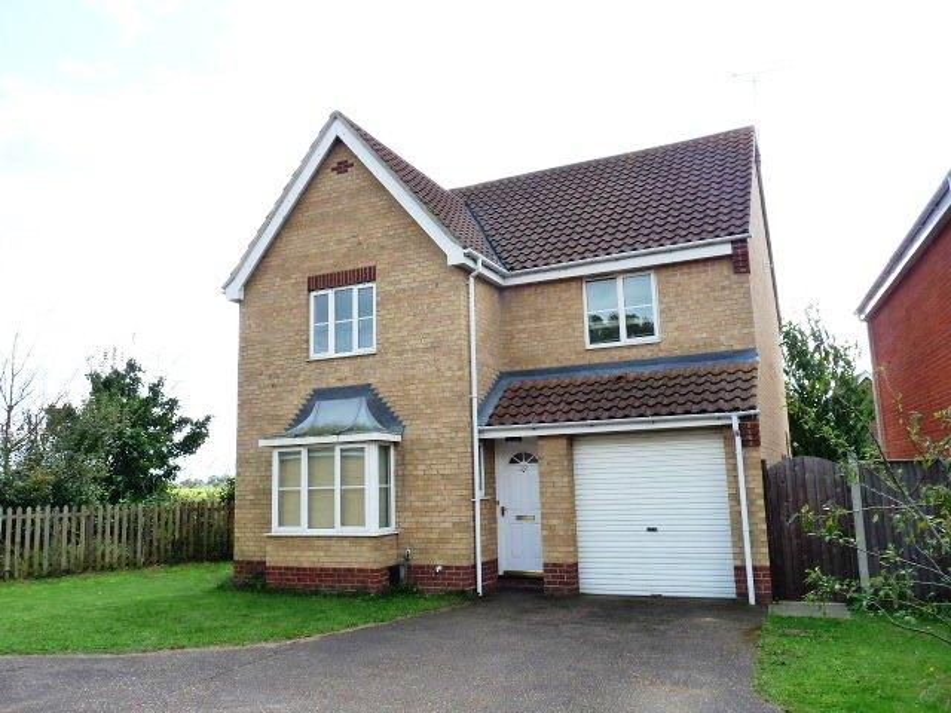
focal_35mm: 27
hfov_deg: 65.3
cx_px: 476
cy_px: 356
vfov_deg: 51.4
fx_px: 742
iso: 160
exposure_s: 1/200
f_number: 4.5
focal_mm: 4.8
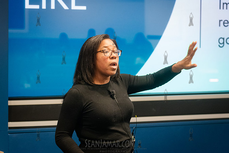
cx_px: 109
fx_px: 573
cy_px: 79
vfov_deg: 15.2
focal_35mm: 90
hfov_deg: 22.6
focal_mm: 80
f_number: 4
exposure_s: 1/200
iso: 5000
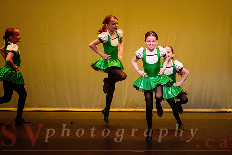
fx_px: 1690
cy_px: 62
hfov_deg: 7.9
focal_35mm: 262
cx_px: 150
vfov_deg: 5.2
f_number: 2.8
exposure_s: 1/500
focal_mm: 200
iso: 1250
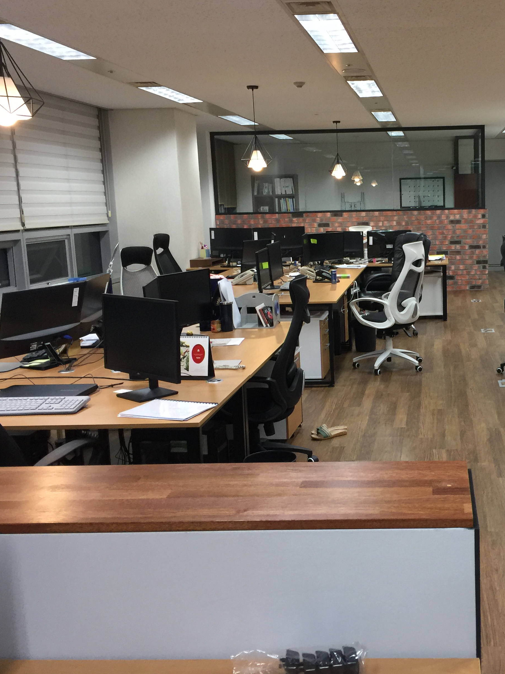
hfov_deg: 35.5
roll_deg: +0.7
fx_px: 759
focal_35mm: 39
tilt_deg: -9.8
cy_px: 335
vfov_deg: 47.9
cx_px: 411
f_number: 2.2
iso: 50
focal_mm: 4.15
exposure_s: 1/30
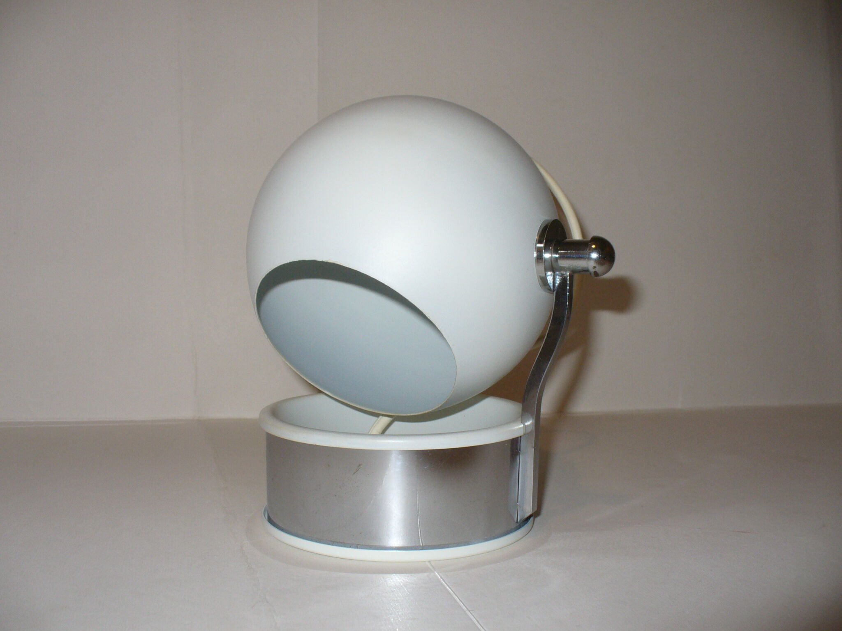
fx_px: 900
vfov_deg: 38.7
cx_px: 421
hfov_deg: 50.1
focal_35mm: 37
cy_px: 316
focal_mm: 6.1
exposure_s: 1/30
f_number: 2.8
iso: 100
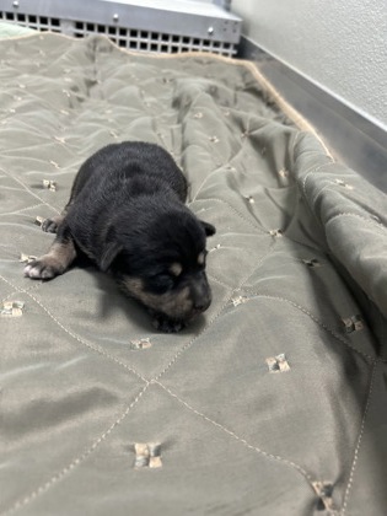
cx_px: 194
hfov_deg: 53.1
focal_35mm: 26
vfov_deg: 67.3
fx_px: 388
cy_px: 258
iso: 250
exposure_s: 1/60
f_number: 1.5
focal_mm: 5.7
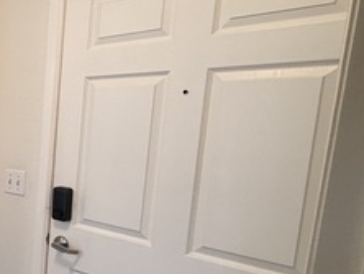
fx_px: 442
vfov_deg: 34.3
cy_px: 169
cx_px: -171
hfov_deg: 29.3
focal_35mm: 42
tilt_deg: -8.0
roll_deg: -0.3
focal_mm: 2.22
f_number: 2.2
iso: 200
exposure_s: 1/60
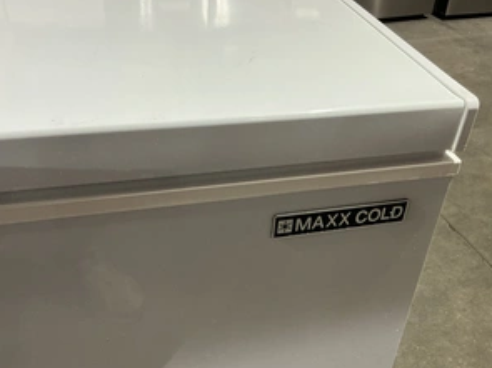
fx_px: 540
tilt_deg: -38.2
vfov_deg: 37.6
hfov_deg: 48.9
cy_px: 215
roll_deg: -4.4
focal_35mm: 38
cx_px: 279
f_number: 1.8
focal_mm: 3
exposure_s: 1/60
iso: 80
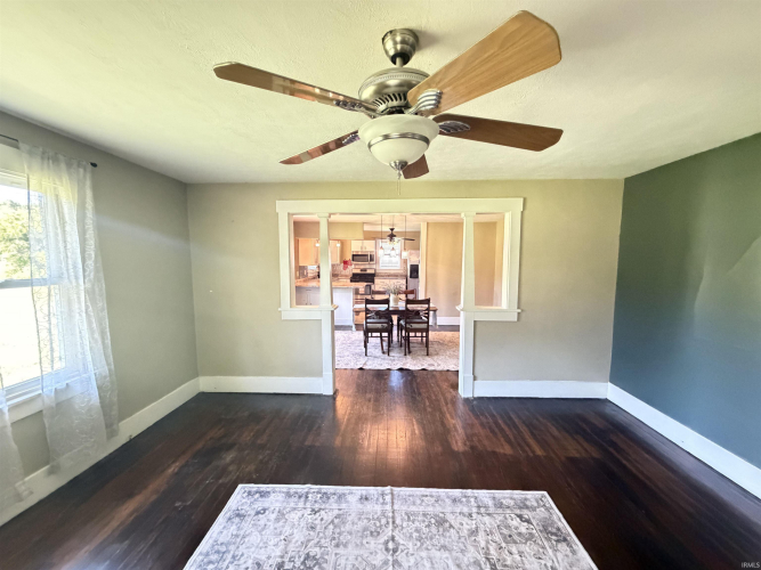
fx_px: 308
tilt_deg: -5.3
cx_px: 380
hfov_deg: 102.1
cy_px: 285
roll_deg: -0.5
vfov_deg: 85.7
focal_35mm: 14
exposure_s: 1/30
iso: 1250
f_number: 2.2
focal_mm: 2.22
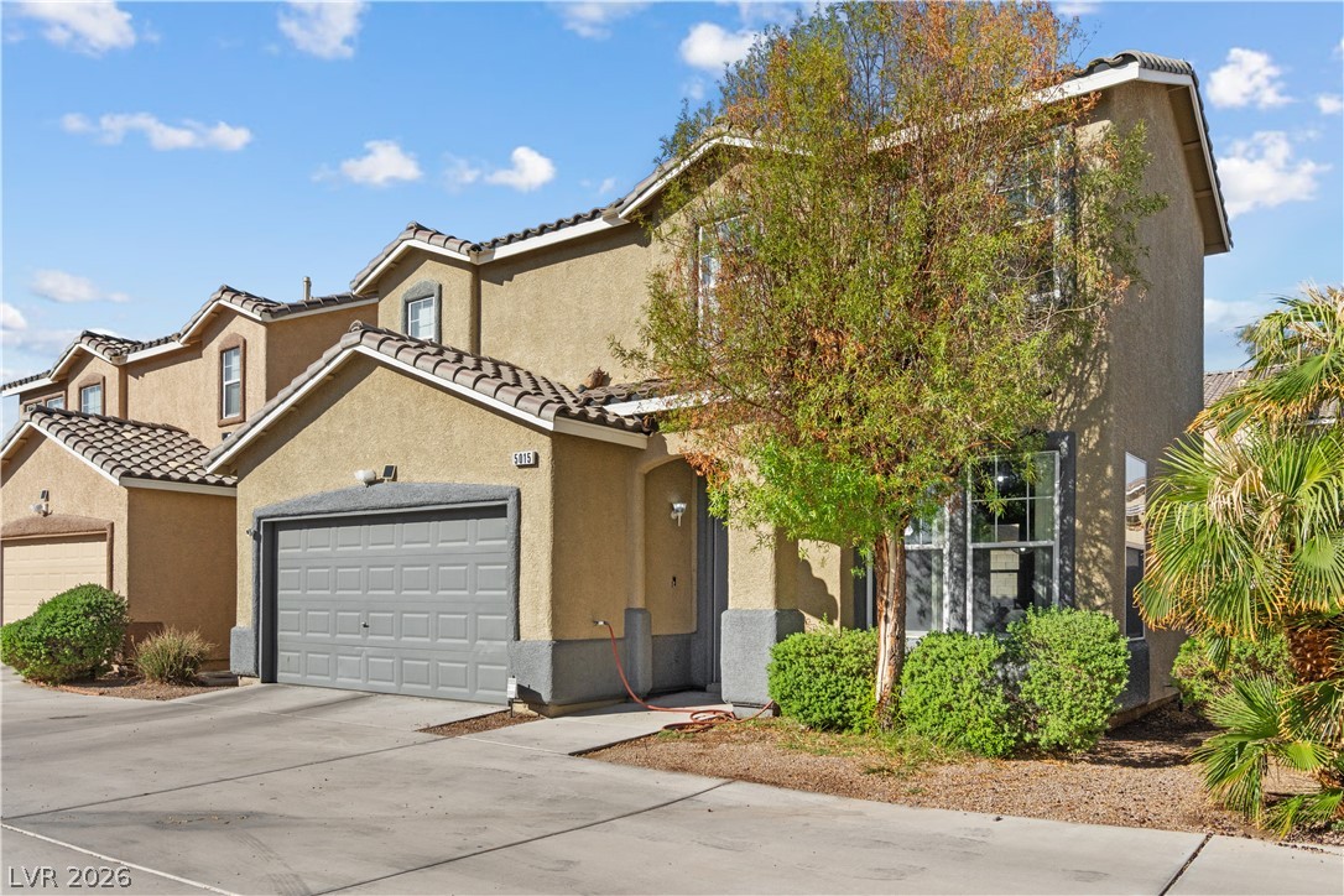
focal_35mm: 26
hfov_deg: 70.4
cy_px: 448
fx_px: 952
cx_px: 672
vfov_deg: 50.4
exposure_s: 1/1250
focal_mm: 17
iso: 400
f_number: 8
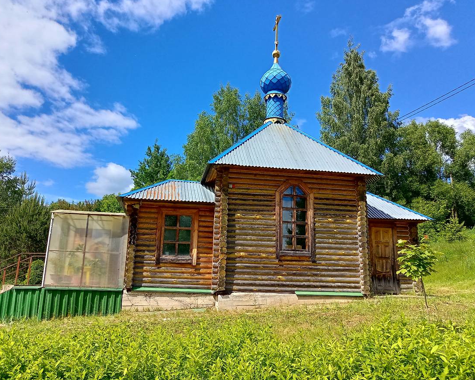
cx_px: 227
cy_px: 192
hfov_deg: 58.7
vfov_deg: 48.5
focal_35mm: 30
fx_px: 422
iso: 115
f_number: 1.8
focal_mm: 4.69
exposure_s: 1/2817
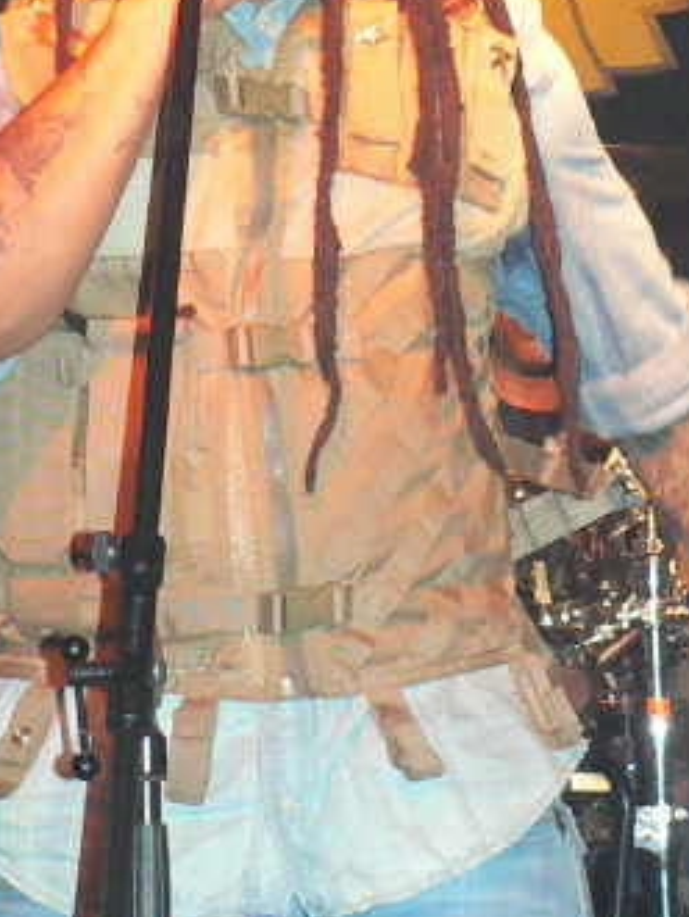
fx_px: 2359
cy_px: 303
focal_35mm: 89
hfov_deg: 16.6
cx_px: 333
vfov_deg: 21.9
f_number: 2.8
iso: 400
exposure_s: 1/60
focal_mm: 8.3
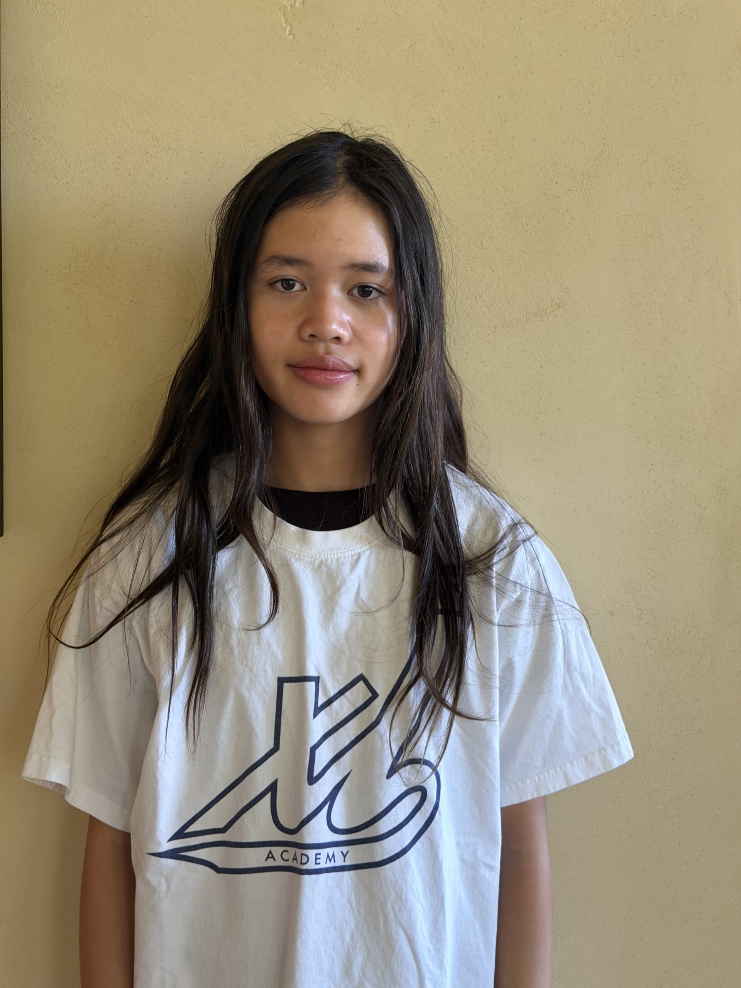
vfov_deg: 39.7
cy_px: 494
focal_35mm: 48
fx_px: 1370
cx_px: 370
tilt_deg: -2.9
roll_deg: -1.0
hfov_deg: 30.3
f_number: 1.78
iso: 400
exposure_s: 1/40
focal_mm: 6.76
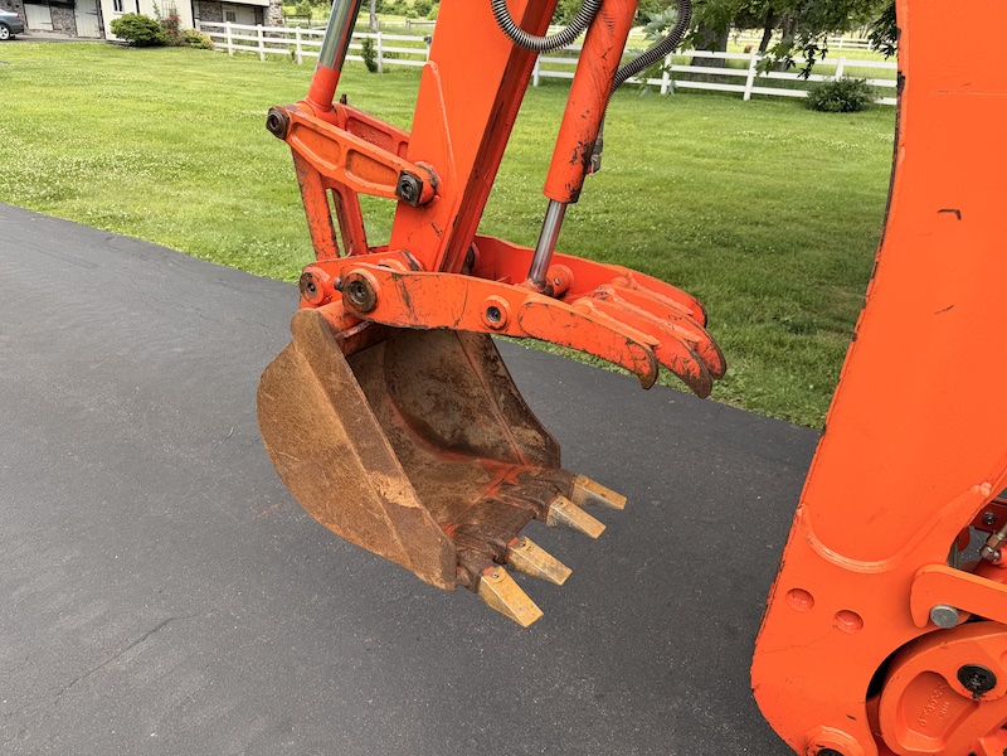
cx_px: 504
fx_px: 698
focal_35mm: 24
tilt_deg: -24.6
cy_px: 378
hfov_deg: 71.6
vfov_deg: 56.8
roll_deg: -5.2
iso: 80
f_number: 1.78
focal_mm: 6.76
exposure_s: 1/521
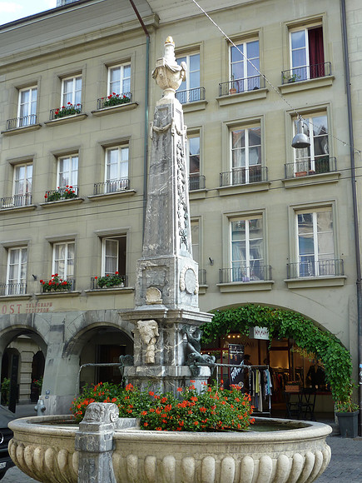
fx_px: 614
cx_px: 181
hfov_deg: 32.9
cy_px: 242
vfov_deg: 42.9
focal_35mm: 44
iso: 80
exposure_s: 1/100
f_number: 3.7
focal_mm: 7.3
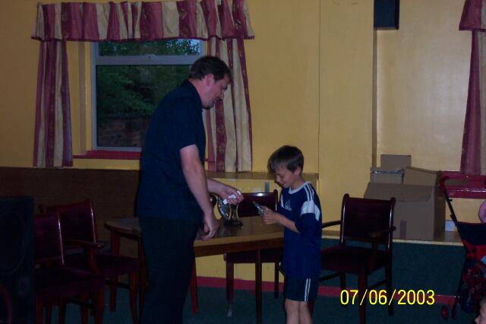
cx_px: 243
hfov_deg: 32.9
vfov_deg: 22.2
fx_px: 823
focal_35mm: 61
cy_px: 162
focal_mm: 12.6
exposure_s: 1/45
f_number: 3.5
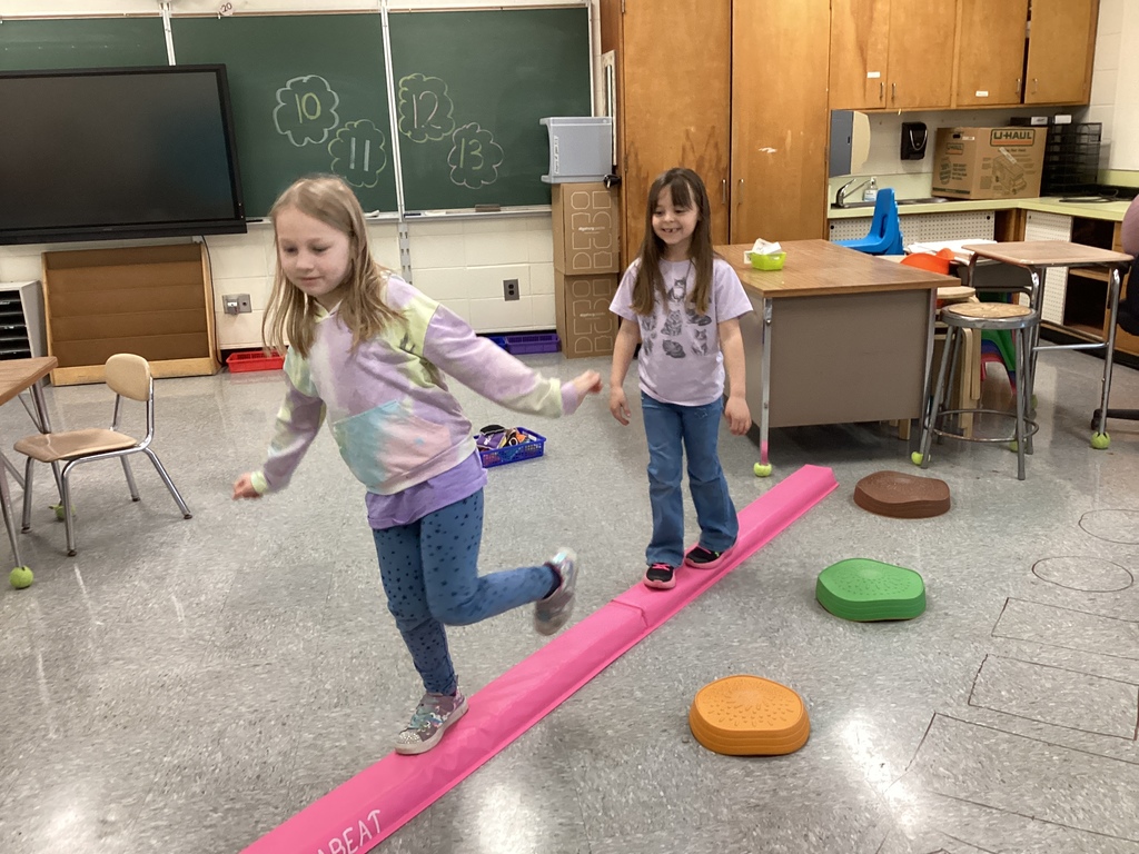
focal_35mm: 31
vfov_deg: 45.4
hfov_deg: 58.4
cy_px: 427
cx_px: 570
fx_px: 1020
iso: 200
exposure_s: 1/60
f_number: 2.4
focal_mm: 3.3
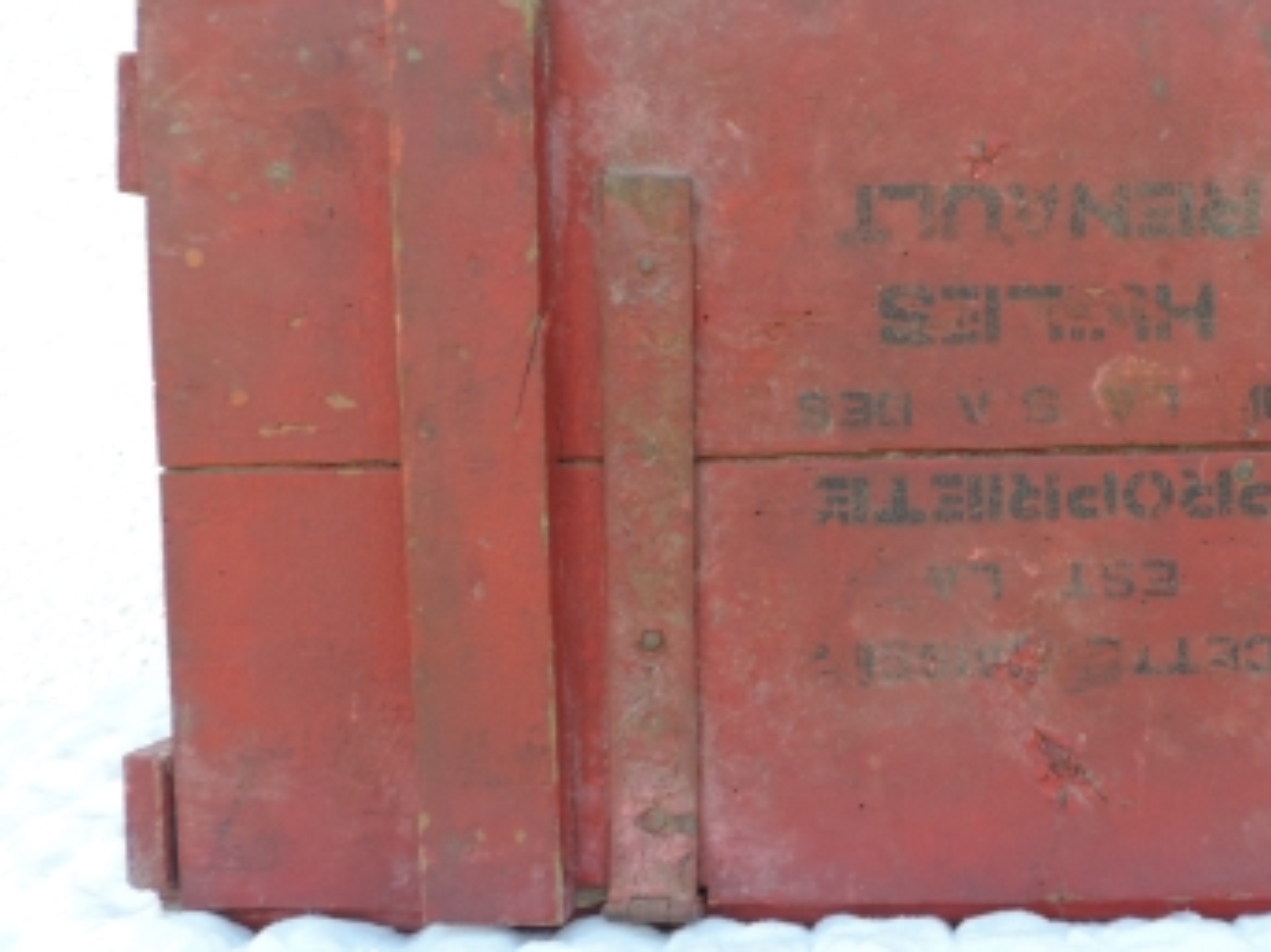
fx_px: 1542
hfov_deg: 42.5
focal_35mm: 42
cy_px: 389
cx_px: 1045
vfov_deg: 34.2
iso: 80
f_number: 3
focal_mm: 4.3
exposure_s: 1/100
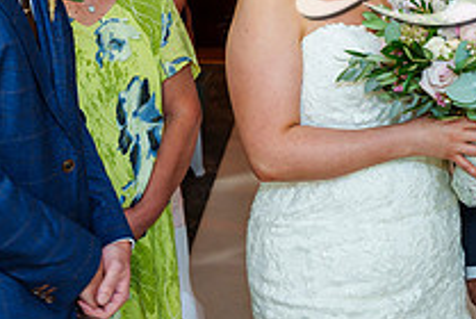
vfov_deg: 17.0
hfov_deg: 25.4
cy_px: 3
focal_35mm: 79
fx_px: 1046
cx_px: 348
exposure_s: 1/80
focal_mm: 28
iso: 640
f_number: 4.5
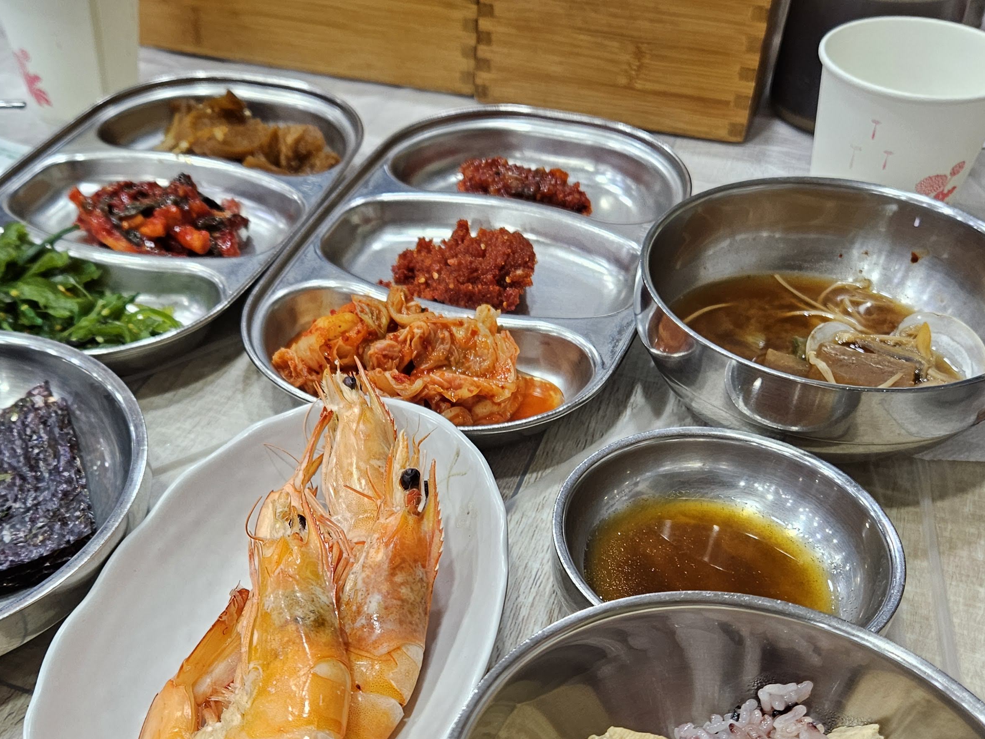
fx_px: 1110
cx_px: 351
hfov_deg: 47.3
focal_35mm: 39
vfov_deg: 36.5
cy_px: 480
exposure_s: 1/120
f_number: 1.8
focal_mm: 5.4
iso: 160
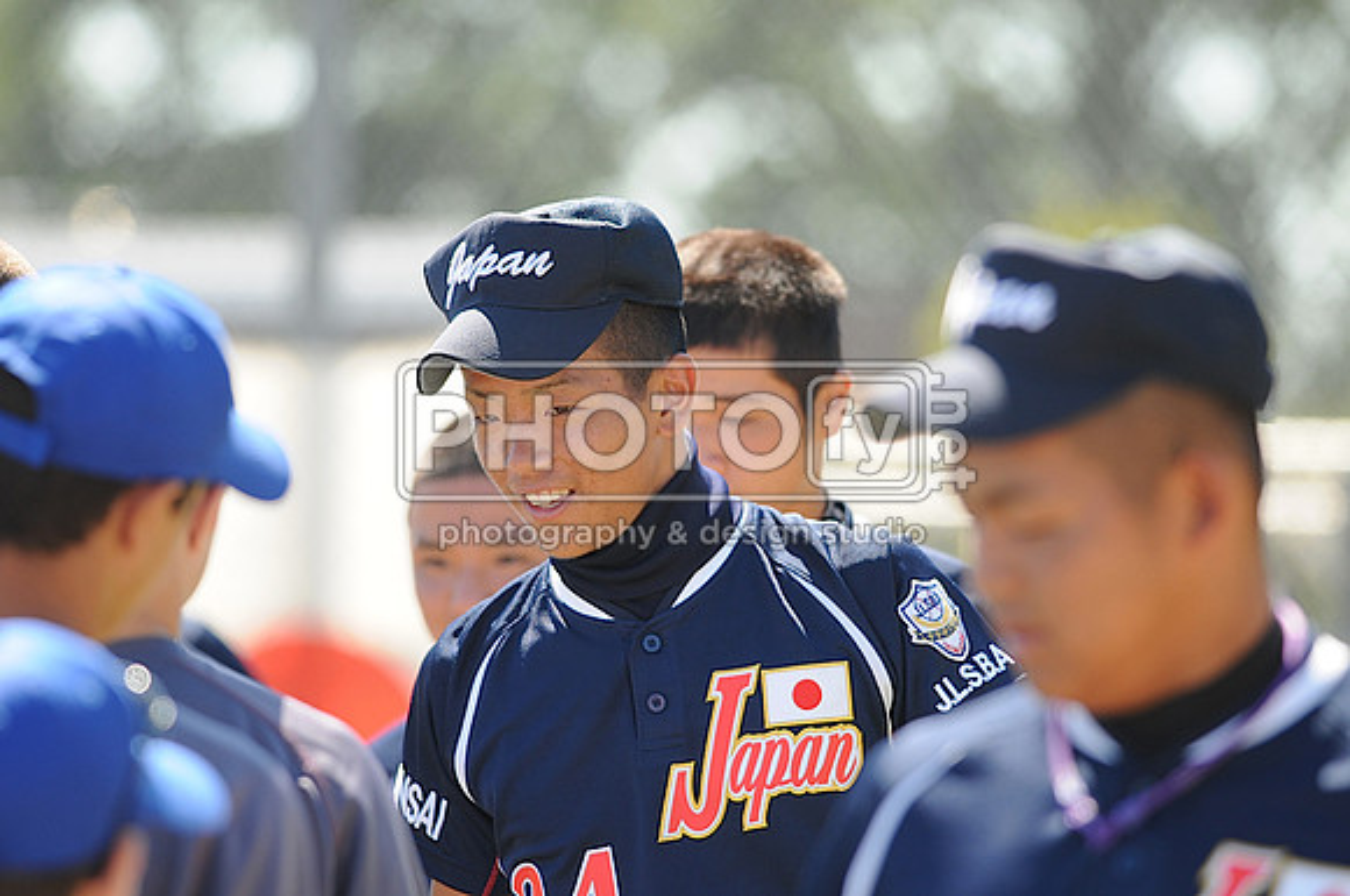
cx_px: 675
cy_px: 448
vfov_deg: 3.0
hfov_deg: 4.6
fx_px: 16851
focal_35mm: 450
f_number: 4
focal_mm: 300
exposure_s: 1/400
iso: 200
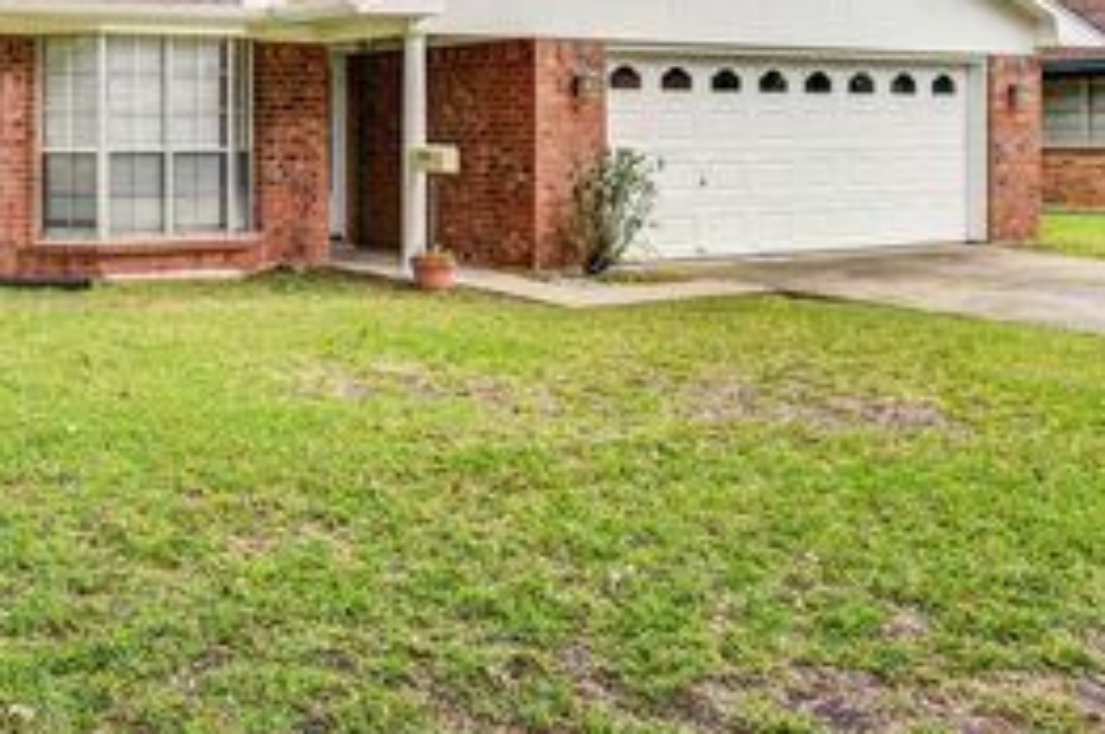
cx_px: 228
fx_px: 1317
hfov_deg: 43.5
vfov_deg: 30.4
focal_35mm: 43
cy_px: 146
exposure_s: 1/100
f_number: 7.1
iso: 100
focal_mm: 15
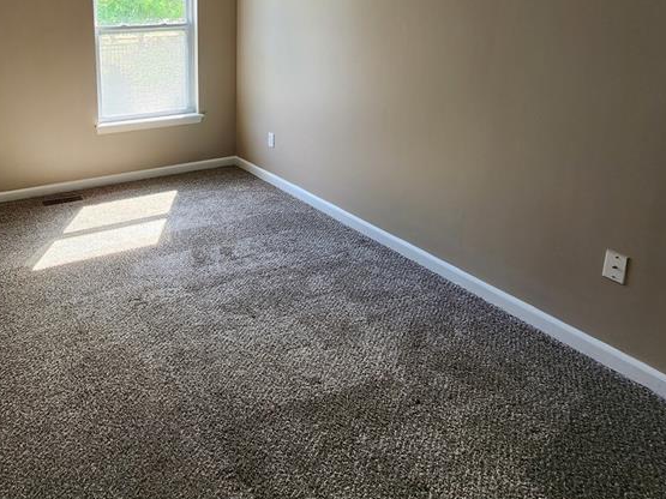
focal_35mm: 24
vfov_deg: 52.8
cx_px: 160
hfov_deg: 66.7
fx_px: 462
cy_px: 94
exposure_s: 1/60
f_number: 2.2
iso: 64
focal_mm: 2.2
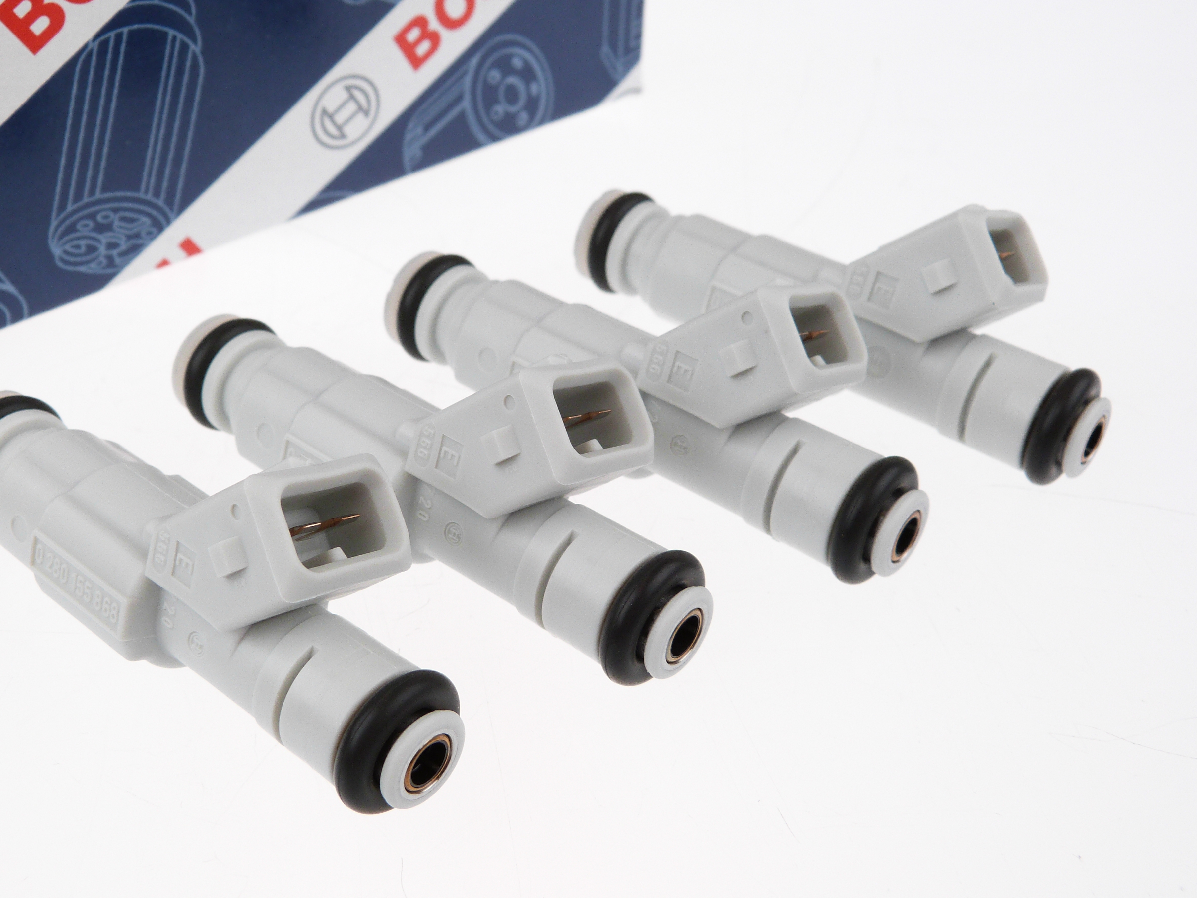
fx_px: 1418
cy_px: 455
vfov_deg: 35.1
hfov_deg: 45.7
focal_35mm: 41
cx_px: 537
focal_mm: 6.5
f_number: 4
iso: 100
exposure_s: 1/100
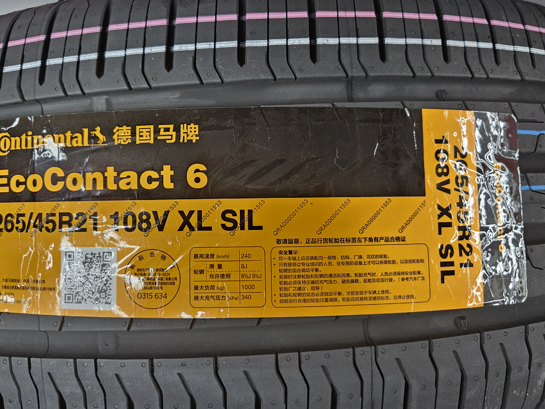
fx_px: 472
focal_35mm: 30
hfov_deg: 59.9
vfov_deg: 46.7
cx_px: 254
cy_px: 177
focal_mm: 5.4
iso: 400
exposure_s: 1/101
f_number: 1.8
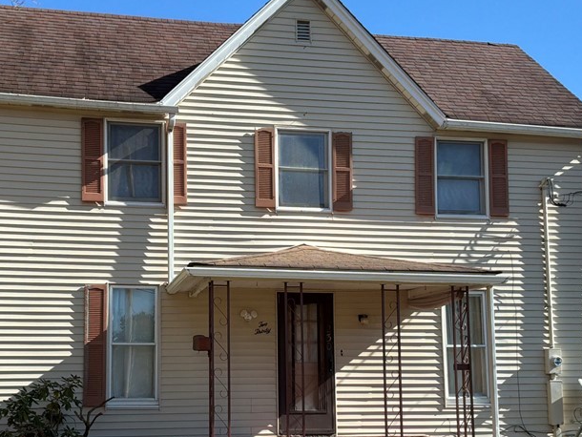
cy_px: 313
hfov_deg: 40.2
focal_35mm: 47
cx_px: 227
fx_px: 791
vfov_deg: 30.5
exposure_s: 1/1055
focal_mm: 3
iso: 25
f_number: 1.8
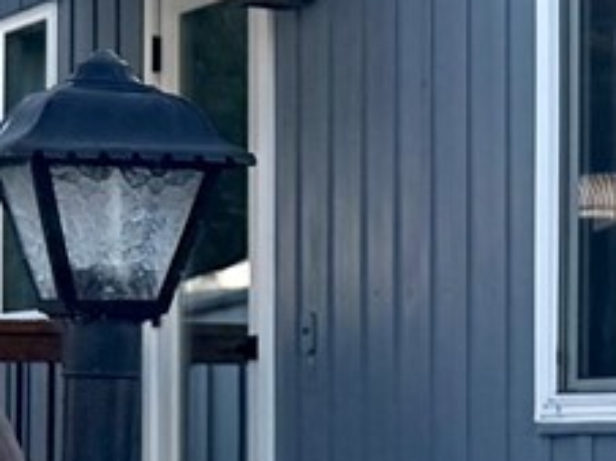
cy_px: 349
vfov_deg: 8.7
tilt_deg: +1.7
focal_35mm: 170
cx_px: 1221
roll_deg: +0.2
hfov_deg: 10.7
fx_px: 3022
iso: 80
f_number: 1.78
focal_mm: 6.76
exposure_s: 1/5714
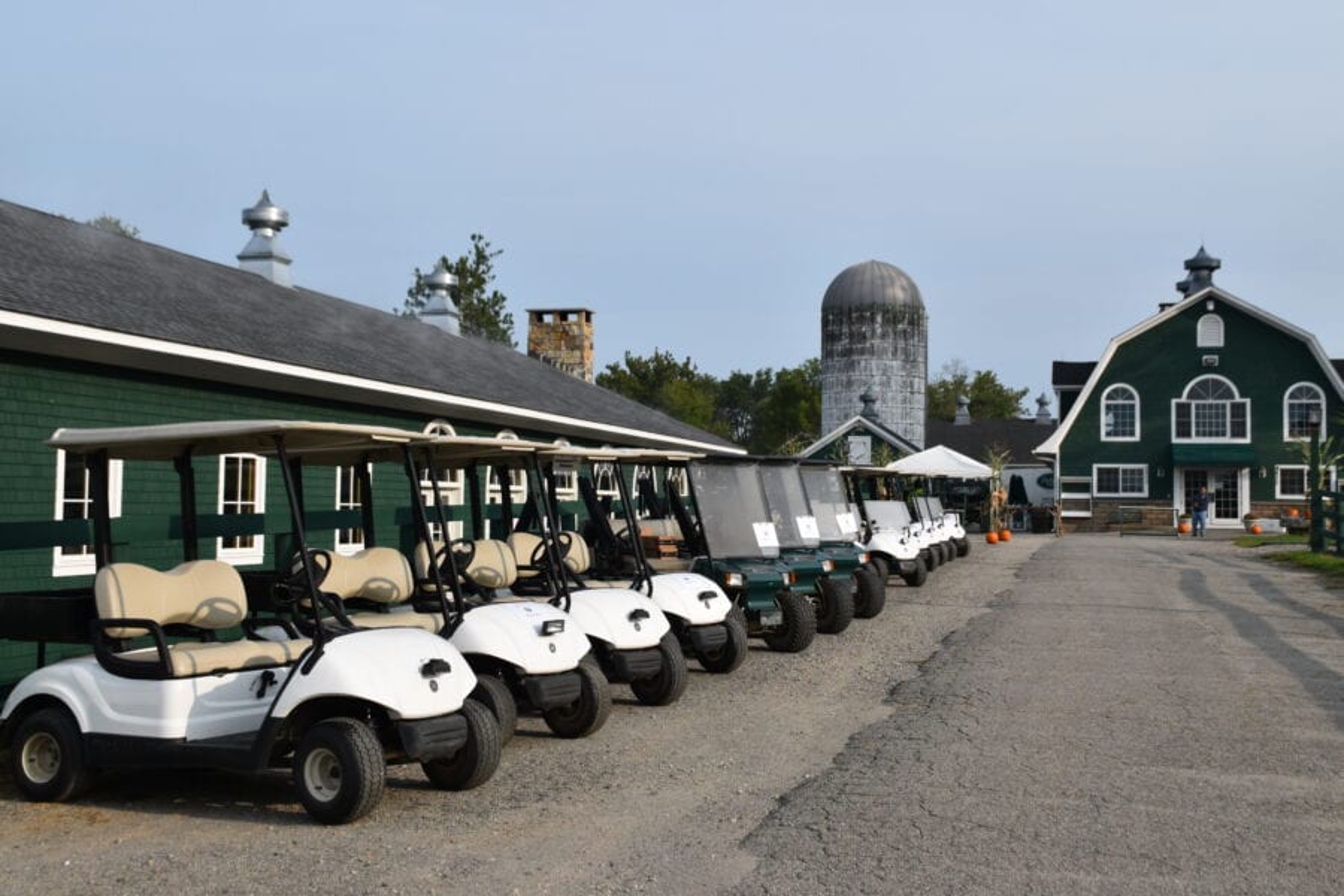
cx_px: 672
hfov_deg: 41.1
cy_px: 448
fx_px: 1792
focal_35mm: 48
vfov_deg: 28.1
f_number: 10
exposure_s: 1/400
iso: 200
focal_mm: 32
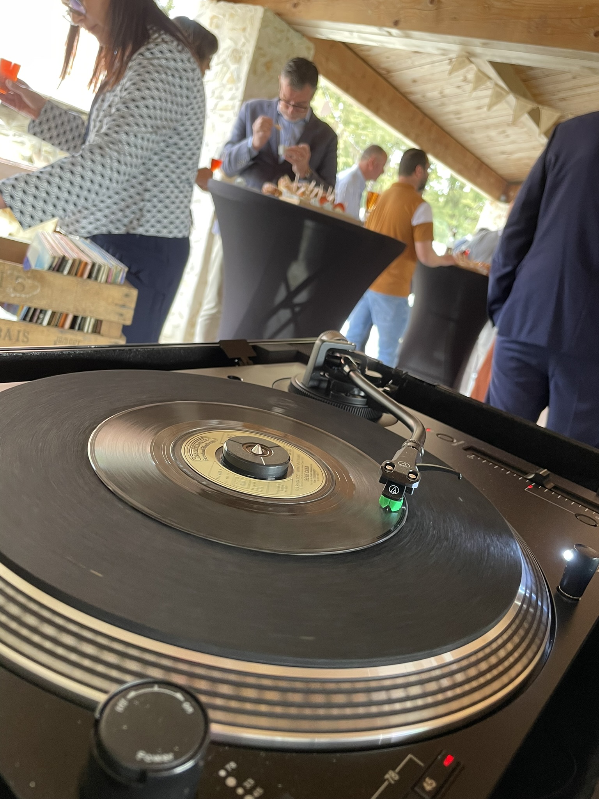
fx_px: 600
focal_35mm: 26
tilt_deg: -14.4
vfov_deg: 67.3
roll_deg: -16.6
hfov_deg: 53.1
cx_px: 300
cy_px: 400
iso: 125
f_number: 1.6
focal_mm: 4.2
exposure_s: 1/75
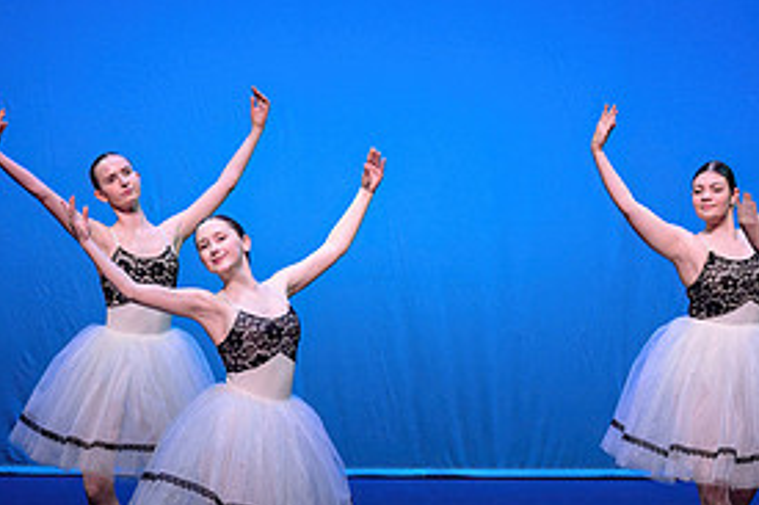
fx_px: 4888
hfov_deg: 8.9
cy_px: 266
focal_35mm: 232
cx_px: 458
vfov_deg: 5.9
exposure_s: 1/400
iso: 1250
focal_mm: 110
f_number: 2.8
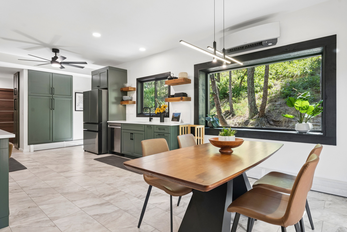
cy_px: 116
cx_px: 174
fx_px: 193
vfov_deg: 62.0
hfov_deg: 83.9
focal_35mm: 20
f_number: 9
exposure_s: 1/50
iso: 800
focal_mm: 20
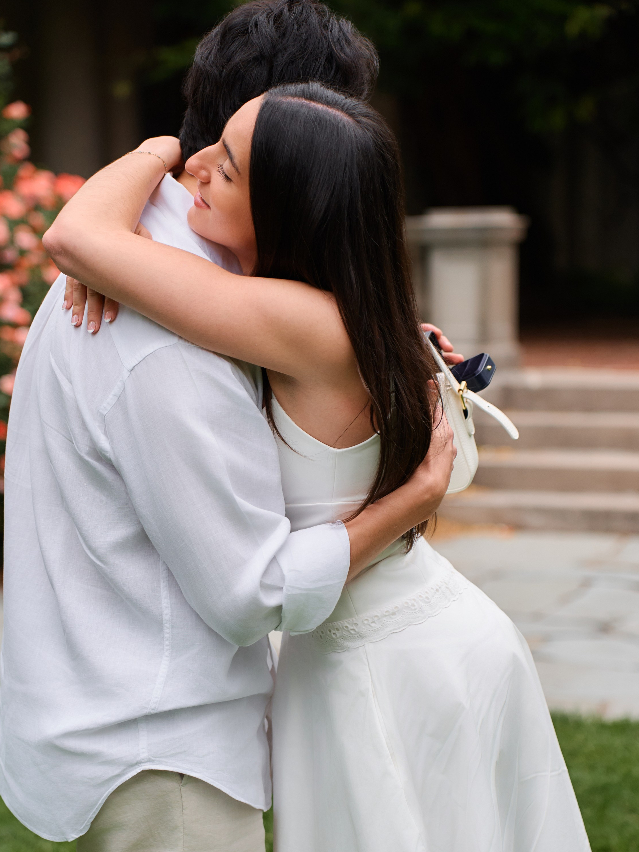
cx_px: 281
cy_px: 500
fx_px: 2436
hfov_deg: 14.9
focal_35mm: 99
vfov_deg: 19.8
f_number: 2.8
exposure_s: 1/2000
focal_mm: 75
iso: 500
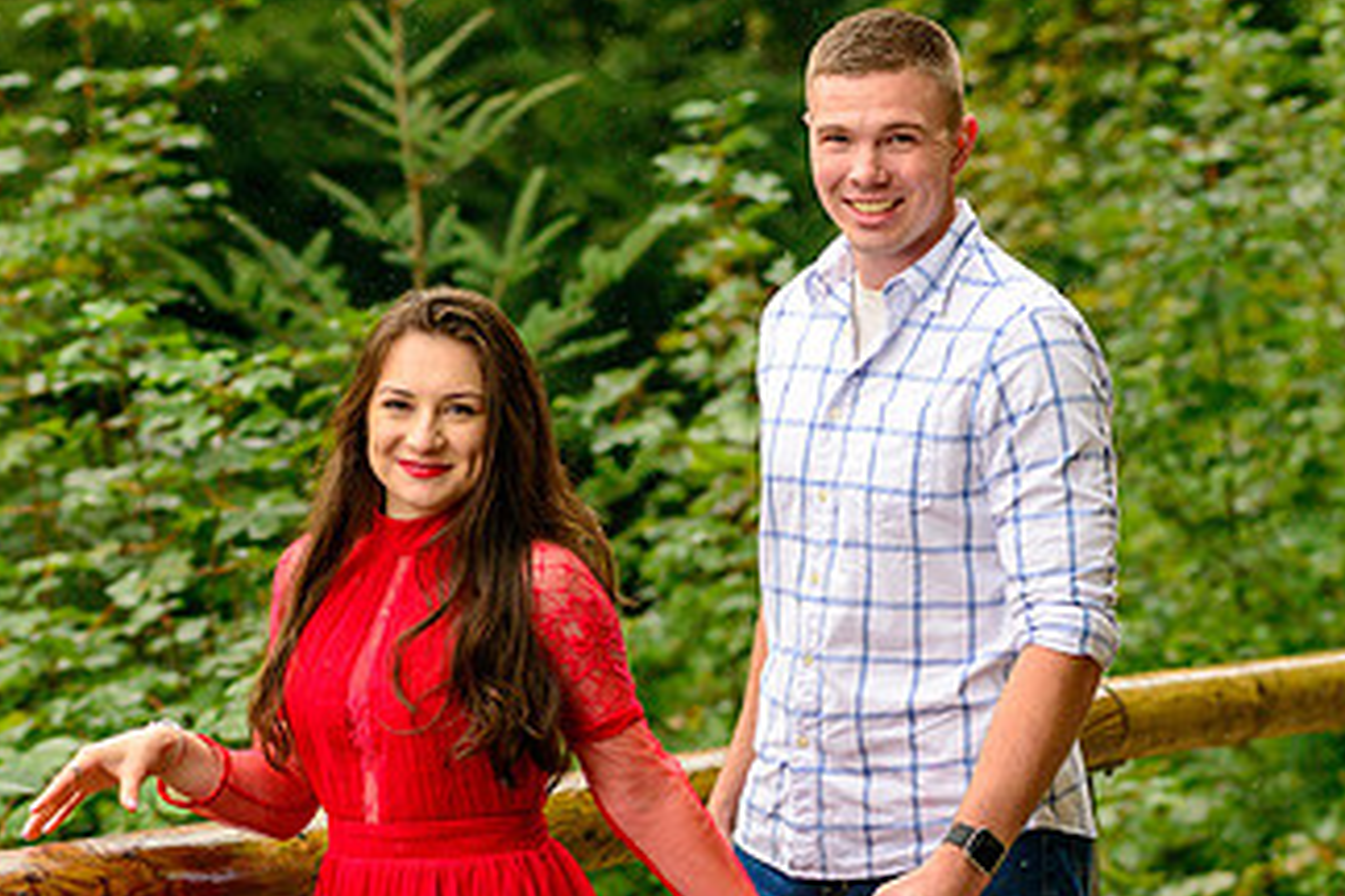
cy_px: 479
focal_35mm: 179
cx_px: 768
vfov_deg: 7.7
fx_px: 6687
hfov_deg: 11.5
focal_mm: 100
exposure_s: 1/1600
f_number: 4.5
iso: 800
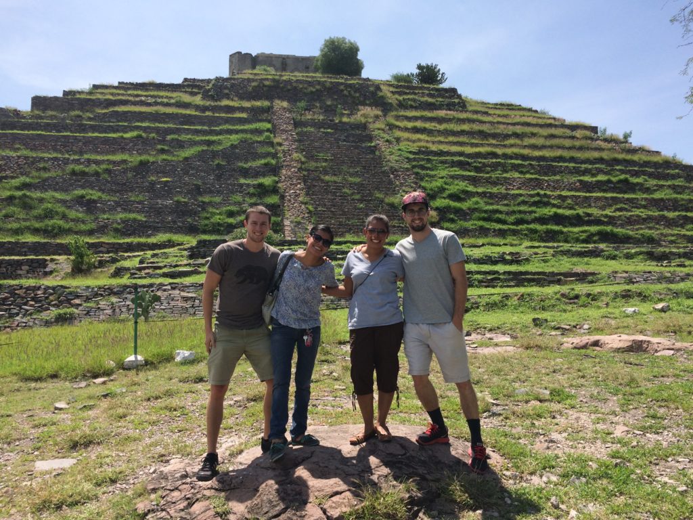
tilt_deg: +7.5
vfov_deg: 48.2
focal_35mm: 29
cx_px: 346
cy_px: 260
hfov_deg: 61.7
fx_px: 581
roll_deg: +0.1
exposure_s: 1/2160
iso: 32
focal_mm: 4.15
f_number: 2.2
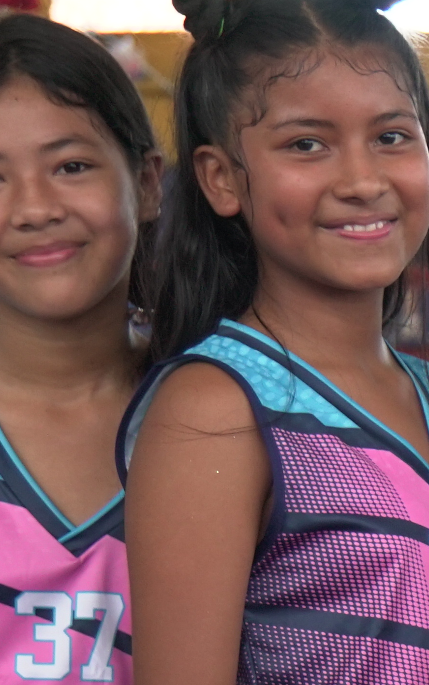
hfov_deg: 6.4
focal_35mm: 194
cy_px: 733
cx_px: 1135
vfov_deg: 10.7
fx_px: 3627
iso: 500
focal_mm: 30
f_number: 2.8
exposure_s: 1/160
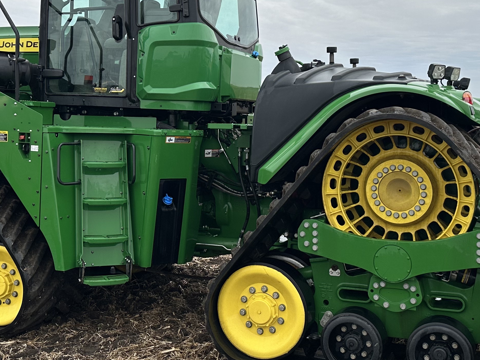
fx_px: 721
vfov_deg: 27.9
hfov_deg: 36.8
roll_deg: +0.6
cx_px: 230
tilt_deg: -1.4
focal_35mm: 52
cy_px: 127
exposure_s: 1/1227
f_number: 1.78
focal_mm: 6.86
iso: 80
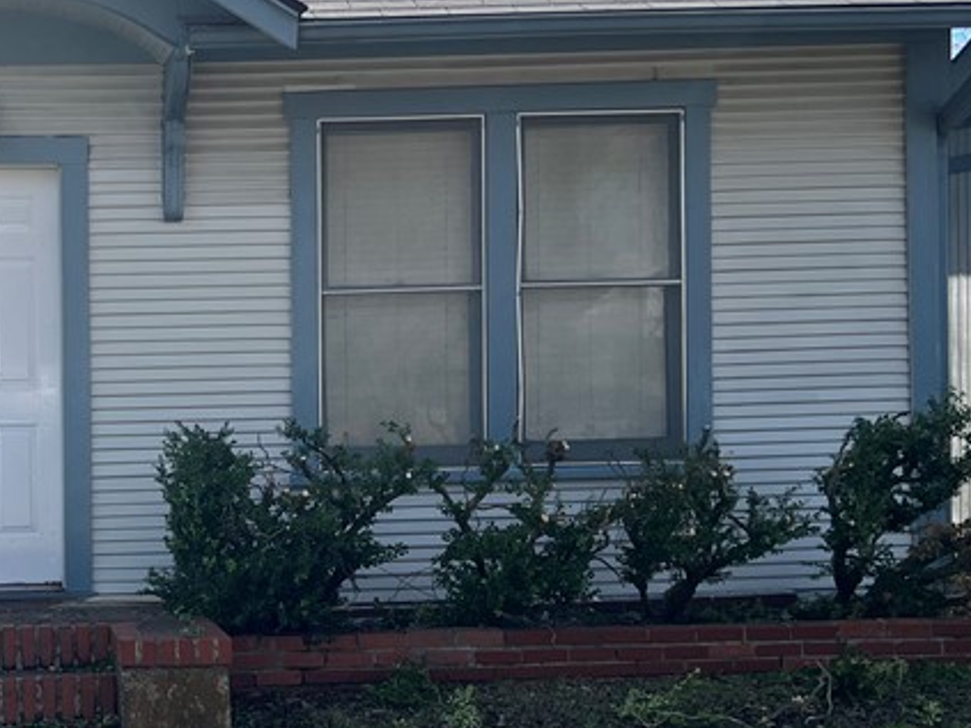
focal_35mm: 63
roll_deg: +1.7
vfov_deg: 23.3
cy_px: 356
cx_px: 62
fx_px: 1767
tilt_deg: -0.8
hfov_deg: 29.2
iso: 50
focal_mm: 5.7
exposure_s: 1/2353
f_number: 1.5
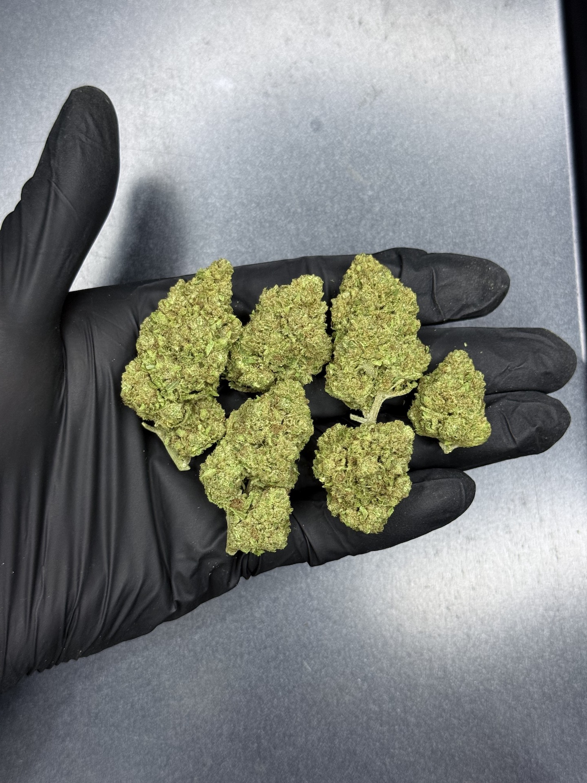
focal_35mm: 48
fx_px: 1085
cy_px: 392
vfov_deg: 39.7
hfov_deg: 30.3
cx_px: 294
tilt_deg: -87.0
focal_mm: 6.76
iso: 125
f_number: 1.78
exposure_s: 1/50
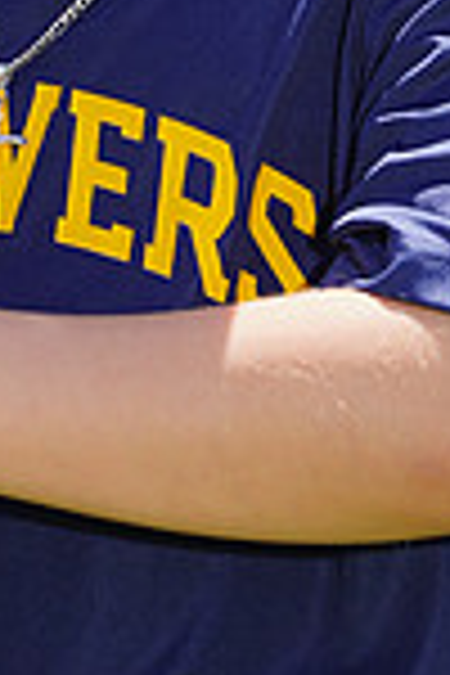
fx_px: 19030
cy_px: -243
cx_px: 124
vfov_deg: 2.0
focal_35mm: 1015
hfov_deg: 1.4
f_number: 7.1
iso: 100
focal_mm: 262
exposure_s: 1/250
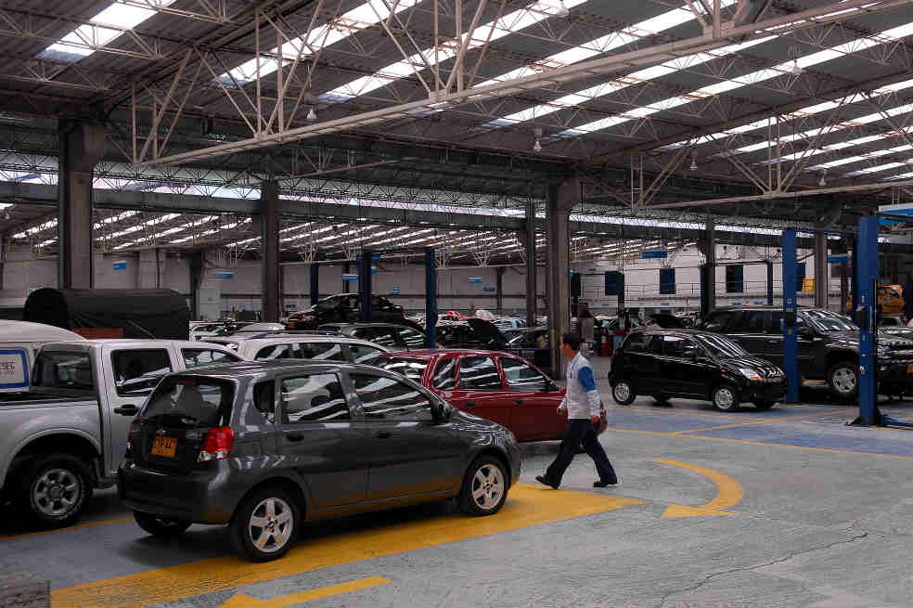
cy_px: 304
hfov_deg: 43.6
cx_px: 456
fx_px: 1141
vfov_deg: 29.8
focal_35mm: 45
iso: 250
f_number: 4.5
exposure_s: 1/160
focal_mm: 30
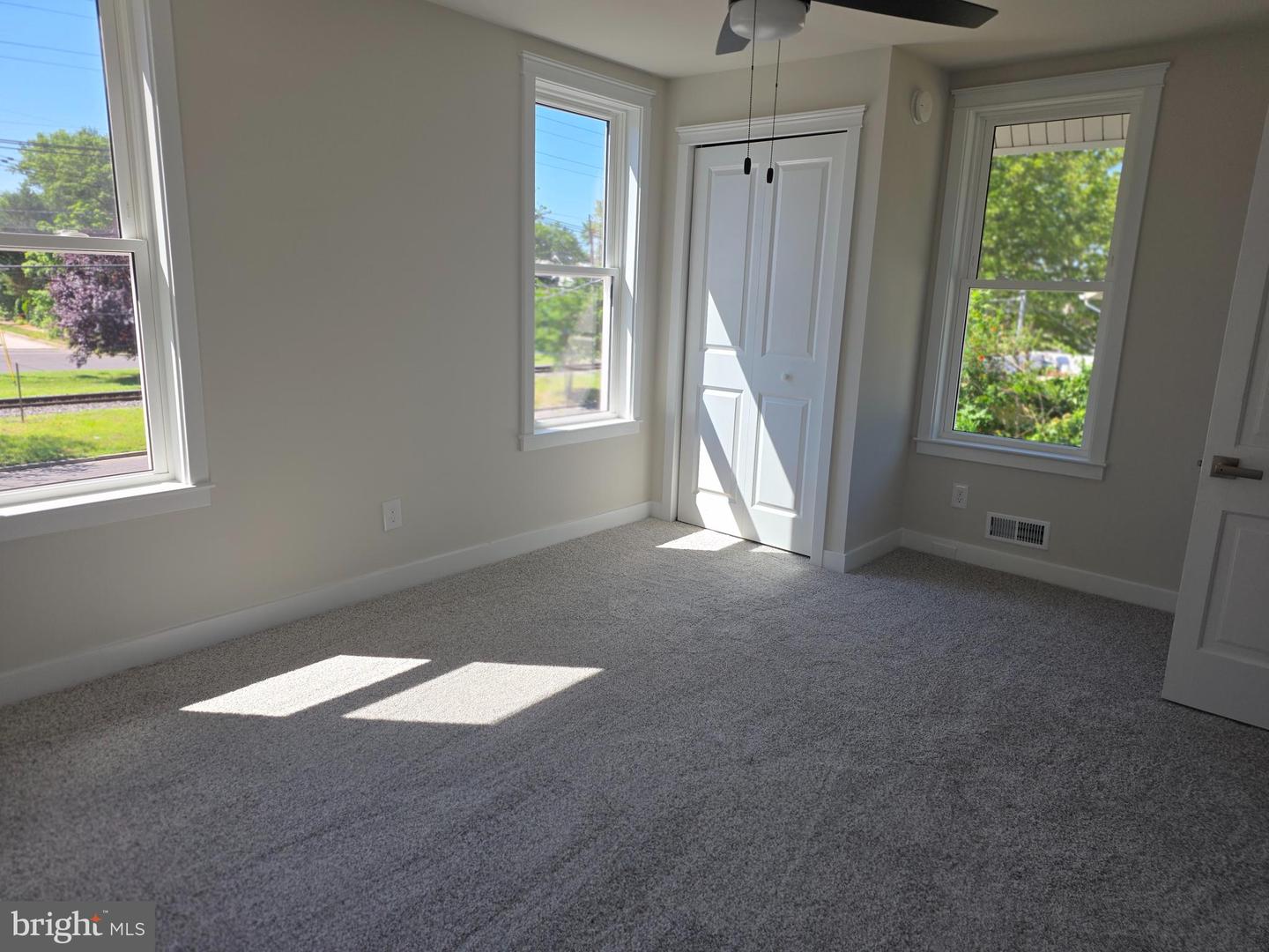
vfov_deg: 58.9
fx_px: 843
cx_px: 634
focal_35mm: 23
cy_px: 476
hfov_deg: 73.9
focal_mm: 6.25
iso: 80
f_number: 1.7
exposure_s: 1/1542
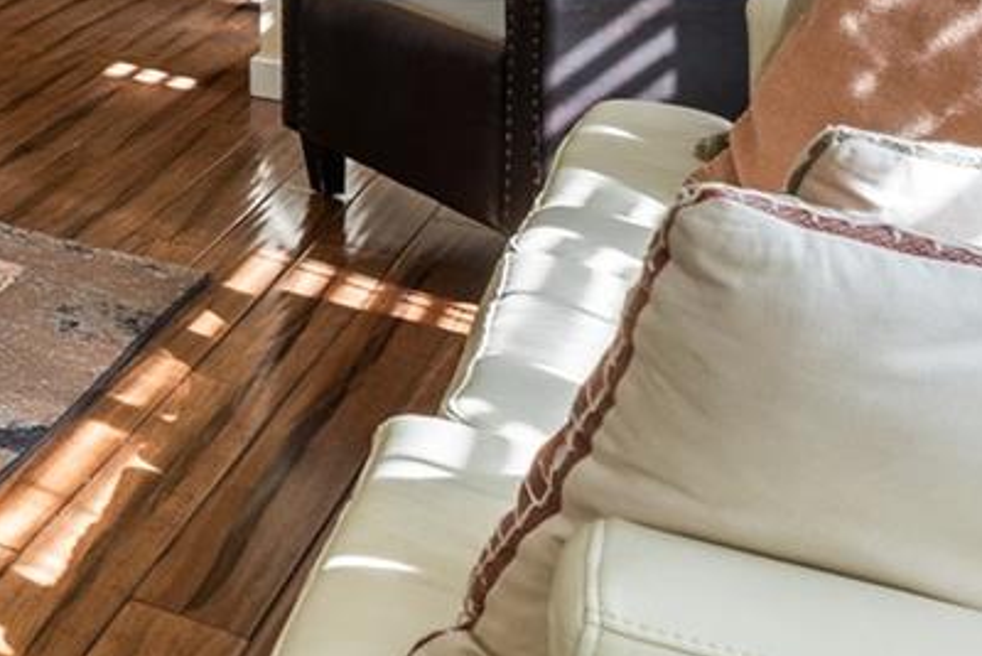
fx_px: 1785
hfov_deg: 20.3
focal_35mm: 65
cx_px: -849
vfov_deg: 17.9
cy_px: -408
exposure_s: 1/20
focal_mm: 10.9
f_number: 8
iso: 250
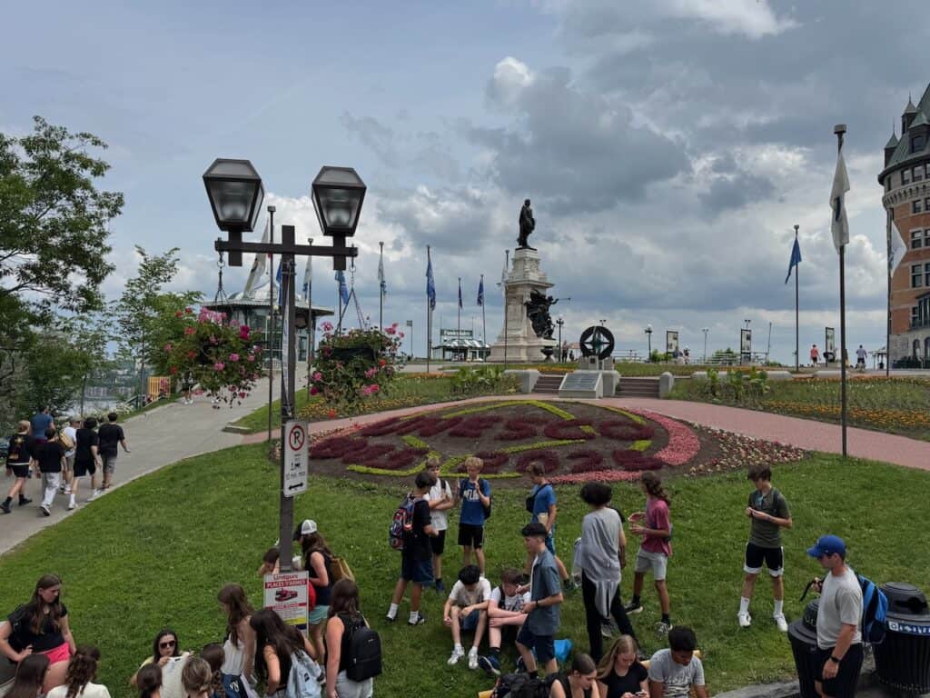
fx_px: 645
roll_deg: -0.6
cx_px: 465
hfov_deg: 71.6
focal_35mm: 24
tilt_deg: +1.1
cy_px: 349
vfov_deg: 56.8
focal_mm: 6.76
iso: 80
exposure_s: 1/9009
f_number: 1.78
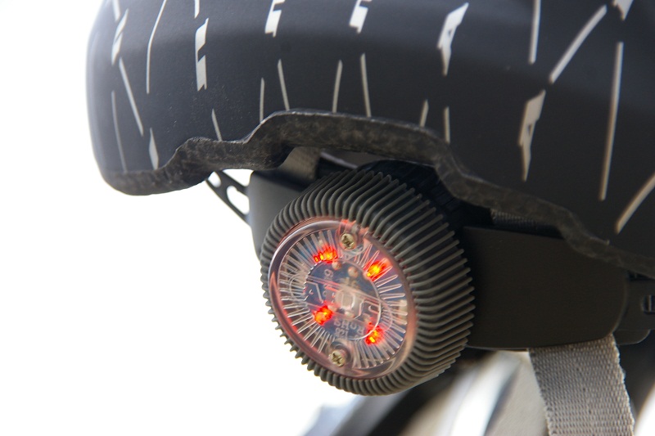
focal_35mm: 300
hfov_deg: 6.9
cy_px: 218
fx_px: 5457
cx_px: 328
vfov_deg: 4.6
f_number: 6.7
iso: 200
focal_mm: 200
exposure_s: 1/90
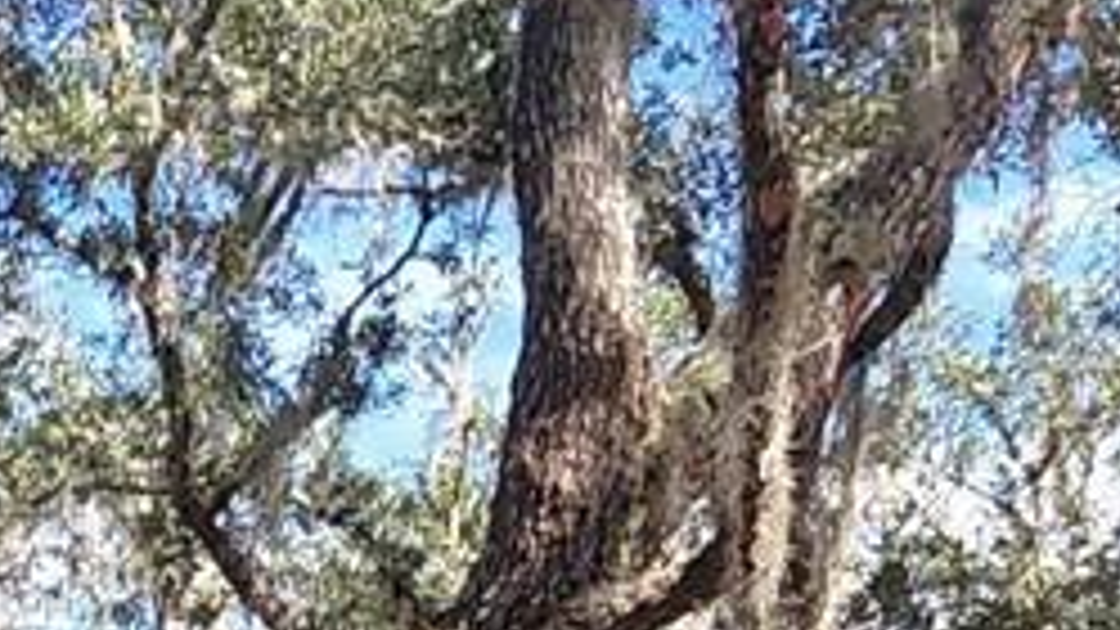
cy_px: 1642
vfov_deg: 6.5
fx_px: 5197
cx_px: -90
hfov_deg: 12.1
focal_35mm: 175
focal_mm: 4.69
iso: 50
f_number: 1.8
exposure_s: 1/587
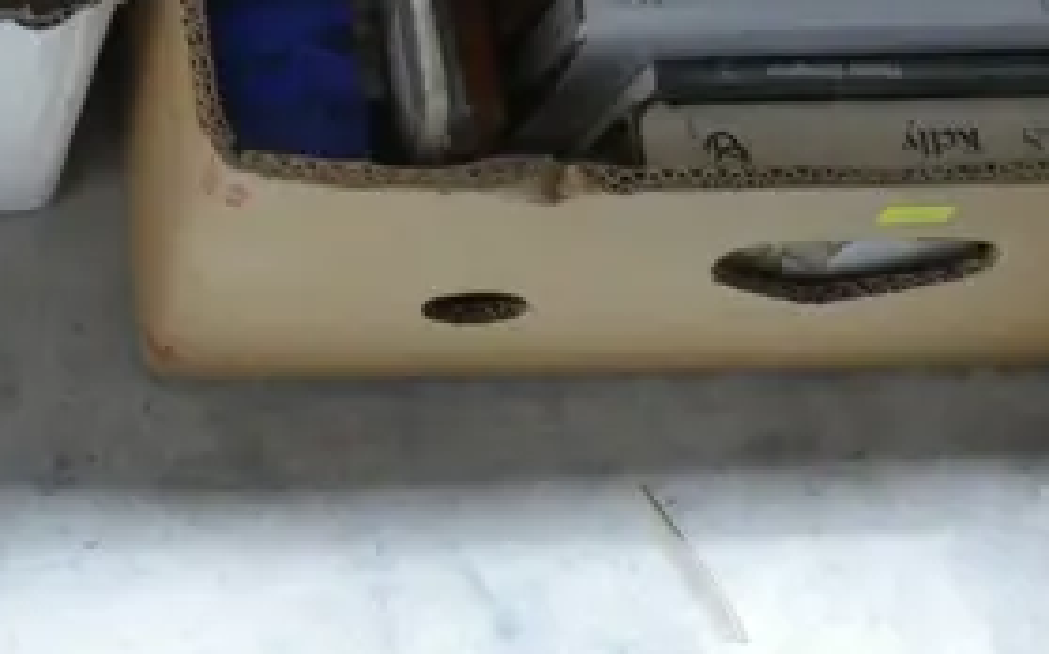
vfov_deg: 11.4
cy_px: -361
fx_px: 3114
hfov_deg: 18.2
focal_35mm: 109
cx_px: -211
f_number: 5.6
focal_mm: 14
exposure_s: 1/40
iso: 3200
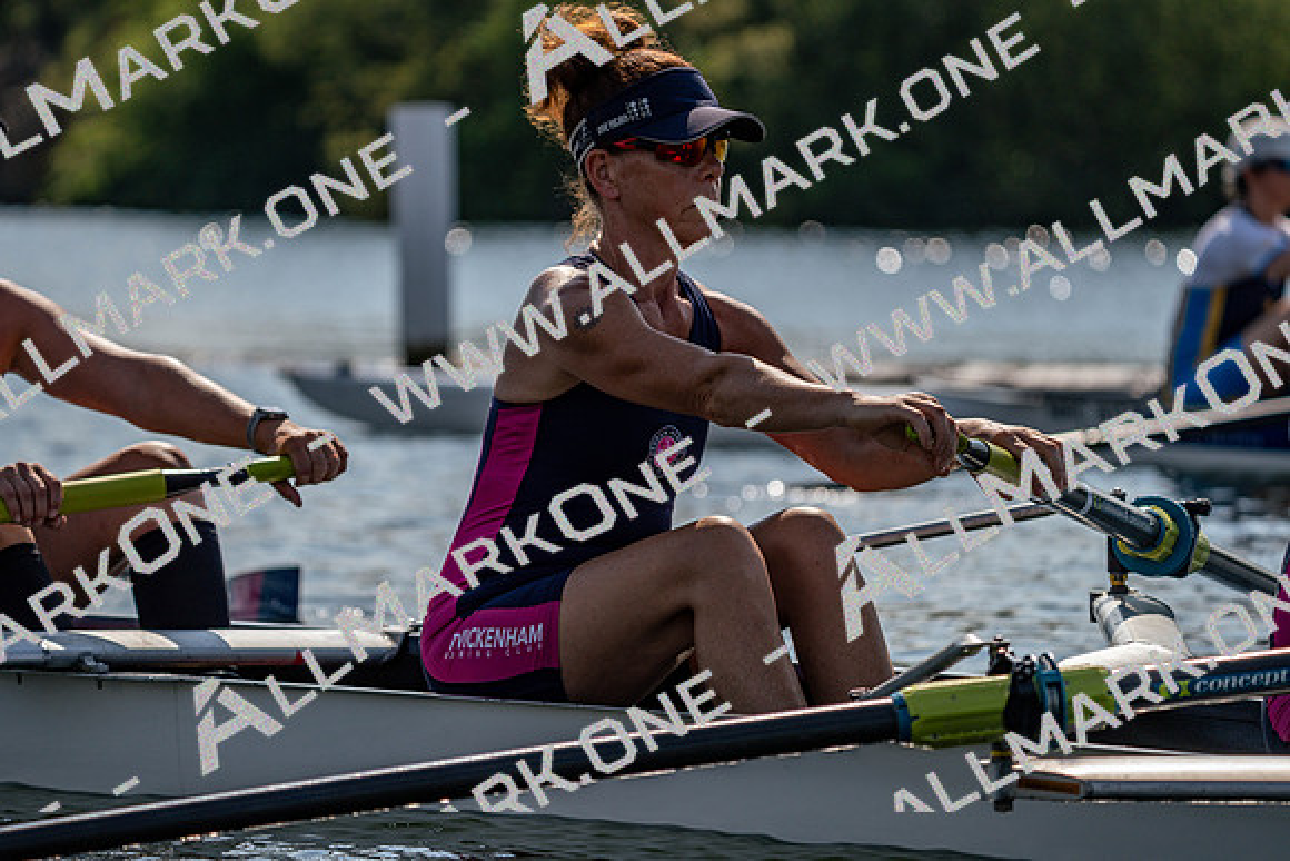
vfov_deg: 5.7
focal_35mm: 243
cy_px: 430
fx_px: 8709
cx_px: 645
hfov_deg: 8.5
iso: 100
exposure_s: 1/1600
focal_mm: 243
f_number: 5.6
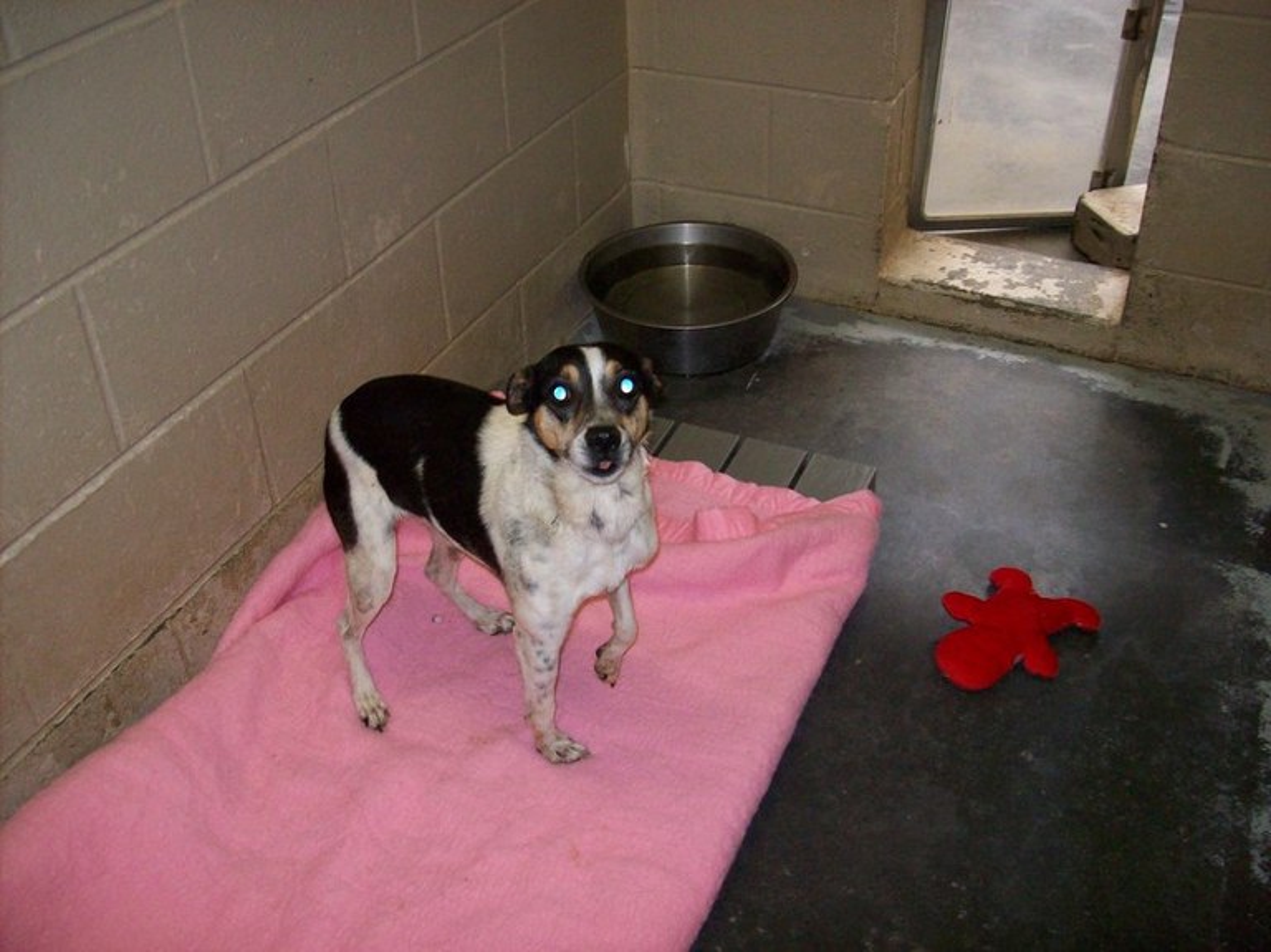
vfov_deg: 39.6
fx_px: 1321
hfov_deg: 51.4
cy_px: 476
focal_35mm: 36
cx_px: 636
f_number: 2.7
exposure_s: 1/64
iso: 200
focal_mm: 6
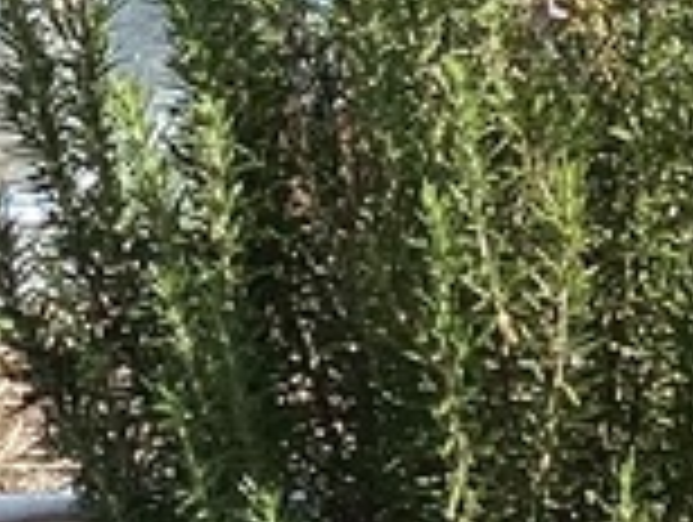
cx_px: 567
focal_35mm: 206
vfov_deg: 6.8
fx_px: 4130
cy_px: -770
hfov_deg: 9.6
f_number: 2.4
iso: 25
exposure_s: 1/604
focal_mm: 3.3
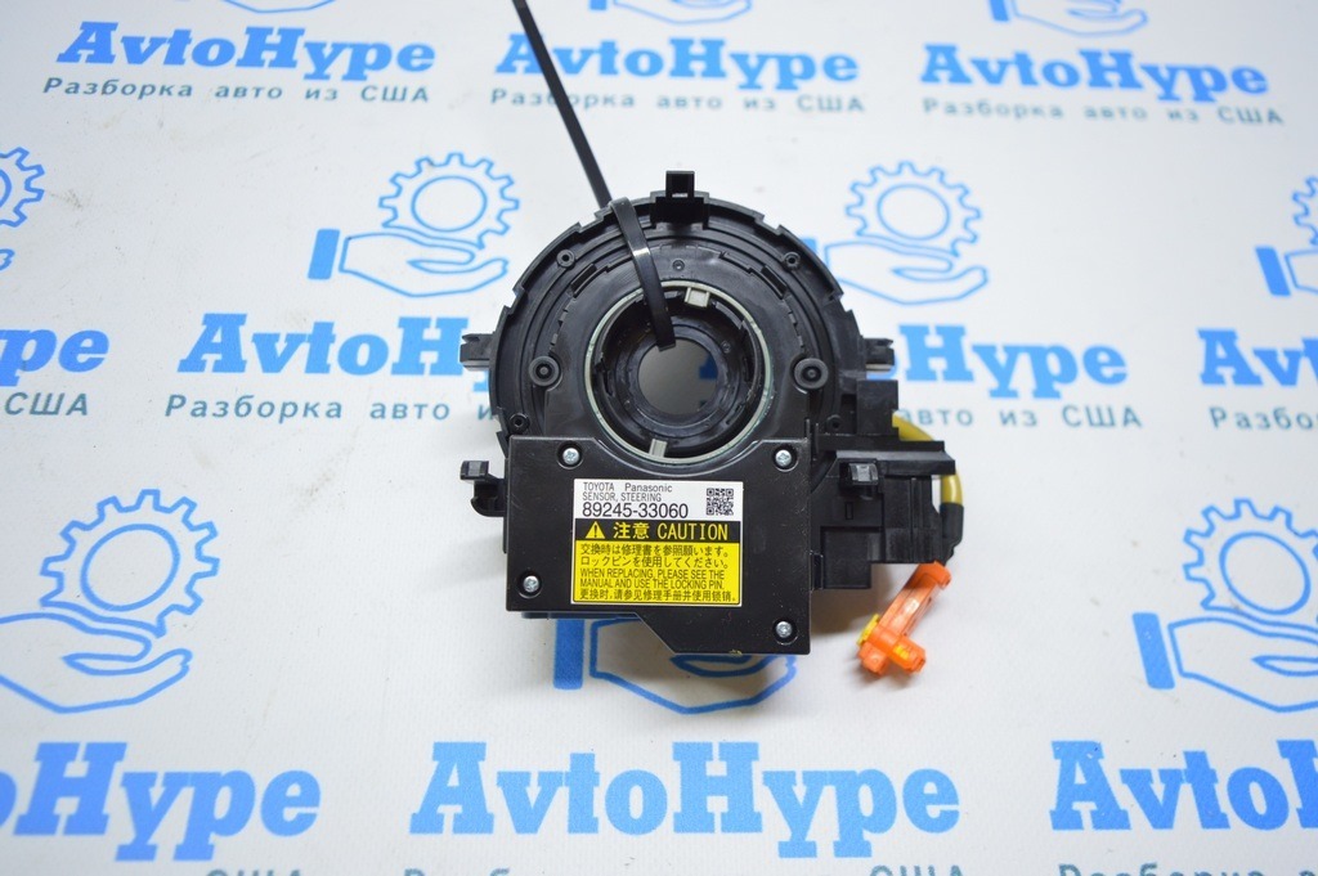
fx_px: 988
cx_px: 659
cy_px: 438
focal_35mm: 27
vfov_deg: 47.9
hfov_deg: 67.4
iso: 400
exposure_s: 1/50
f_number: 3.5
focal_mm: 18
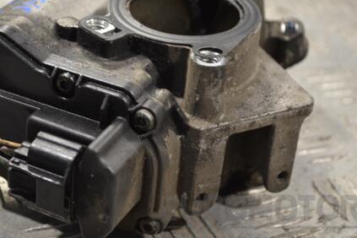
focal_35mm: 96
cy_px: 95
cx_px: 145
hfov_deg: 21.3
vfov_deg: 14.3
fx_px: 949
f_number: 5.3
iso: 320
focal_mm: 45
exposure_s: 1/30
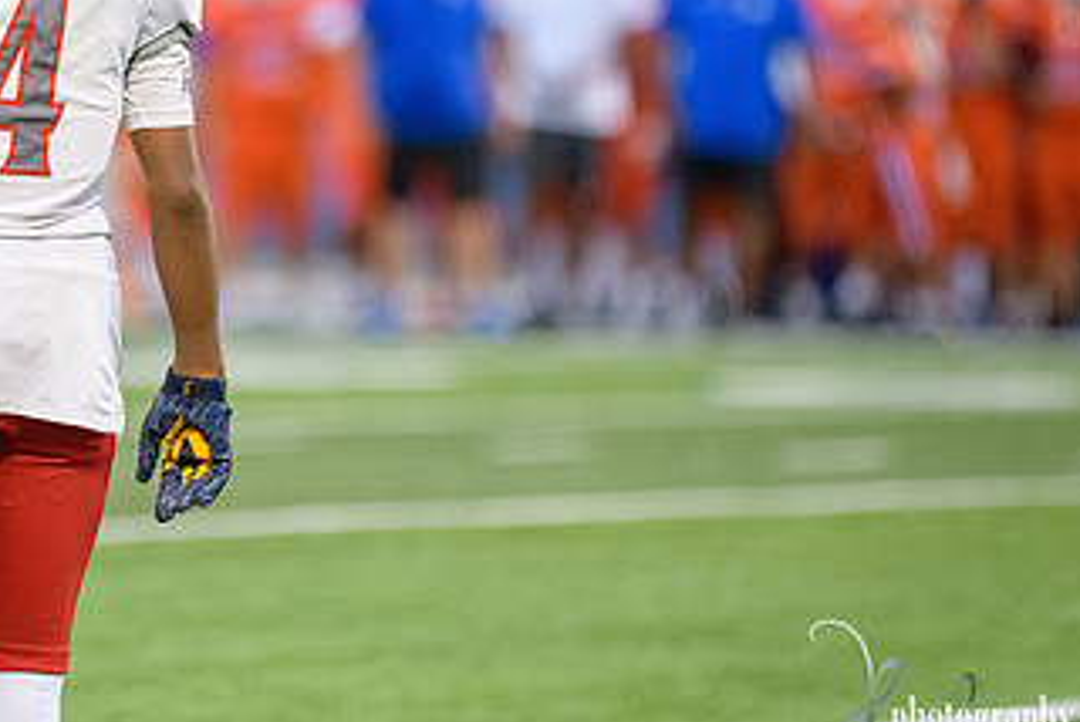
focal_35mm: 453
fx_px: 13602
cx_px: 192
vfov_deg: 3.0
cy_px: 214
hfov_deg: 4.5
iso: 5600
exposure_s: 1/2000
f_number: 2.8
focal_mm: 250
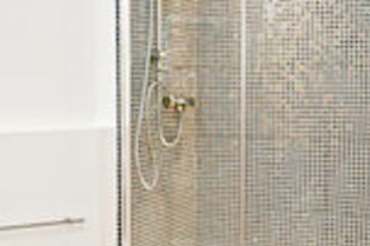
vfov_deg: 21.8
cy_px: 165
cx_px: 126
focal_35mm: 62
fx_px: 637
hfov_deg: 32.2
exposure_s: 1/60
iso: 800
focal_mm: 18
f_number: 4
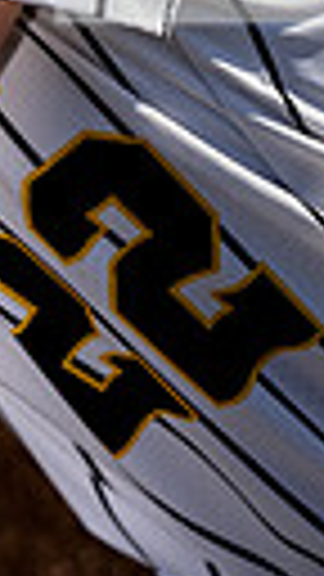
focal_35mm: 151
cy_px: -428
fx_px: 2306
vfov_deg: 13.0
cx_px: -302
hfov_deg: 7.7
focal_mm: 41
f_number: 4
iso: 100
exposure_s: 1/1000
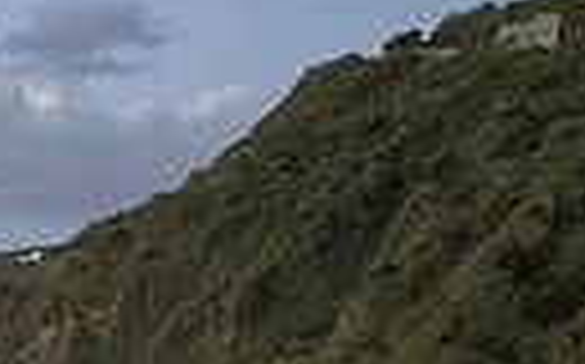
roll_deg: +0.1
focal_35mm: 125
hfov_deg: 15.6
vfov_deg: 10.4
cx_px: -243
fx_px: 1991
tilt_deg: +1.7
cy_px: 265
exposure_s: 1/14
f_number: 1.78
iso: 1600
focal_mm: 6.86
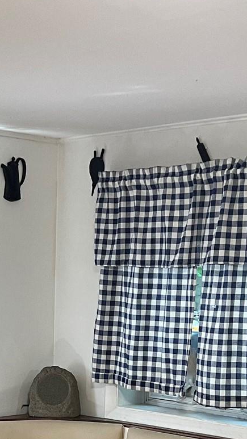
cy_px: 420
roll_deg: -0.7
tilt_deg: -10.0
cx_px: 43
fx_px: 873
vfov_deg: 26.9
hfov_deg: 16.0
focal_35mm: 75
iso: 160
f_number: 1.5
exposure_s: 1/60
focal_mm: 5.7
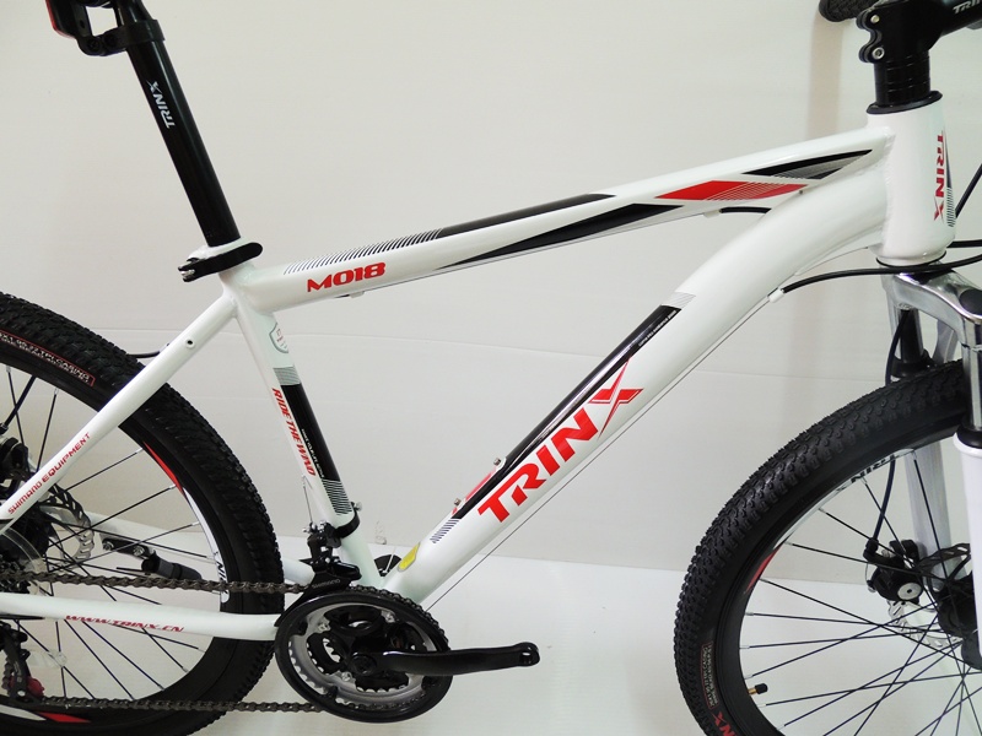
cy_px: 368
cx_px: 491
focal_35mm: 24
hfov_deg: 71.6
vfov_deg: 56.8
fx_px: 681
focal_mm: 4.3
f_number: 3
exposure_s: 1/30
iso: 320
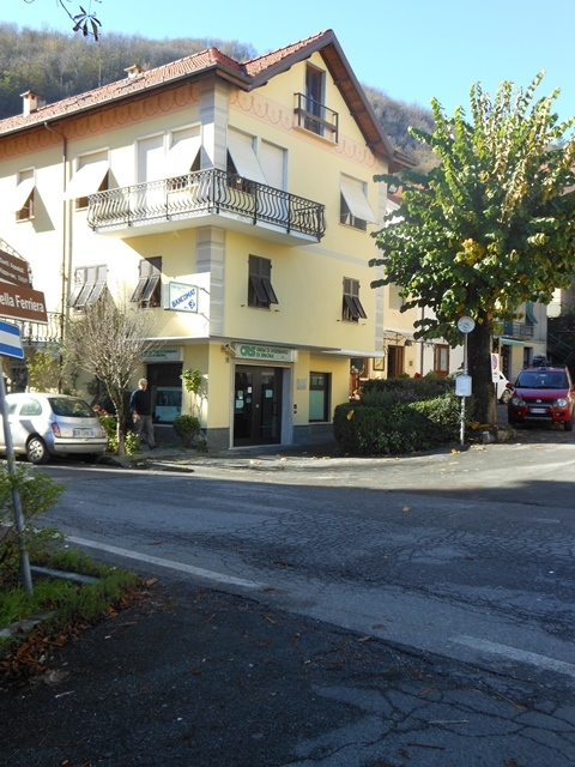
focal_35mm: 33
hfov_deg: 42.9
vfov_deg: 55.4
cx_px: 288
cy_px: 384
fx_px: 731
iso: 80
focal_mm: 6
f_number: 3.5
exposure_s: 1/200
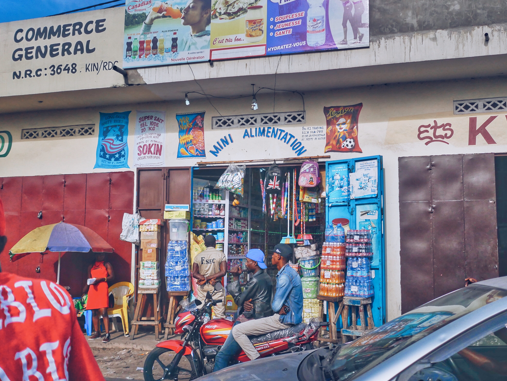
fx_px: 513
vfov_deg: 40.7
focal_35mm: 35
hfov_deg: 52.5
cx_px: 287
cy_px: 201
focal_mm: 15
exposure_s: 1/16000
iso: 400
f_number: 1.7
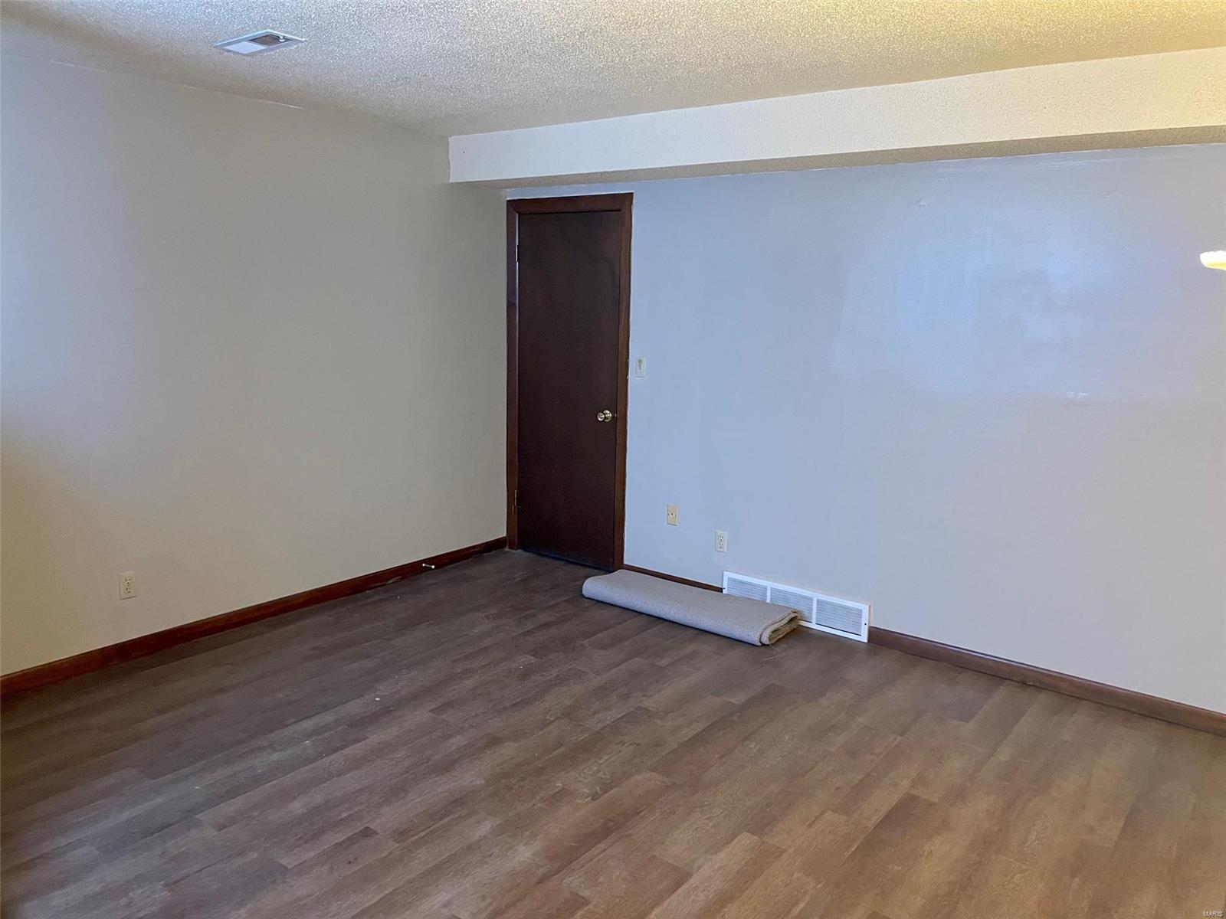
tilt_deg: -10.1
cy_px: 460
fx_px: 921
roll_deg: -1.3
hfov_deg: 67.3
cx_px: 613
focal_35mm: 26
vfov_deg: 53.1
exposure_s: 1/60
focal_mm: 4.2
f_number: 1.6
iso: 400
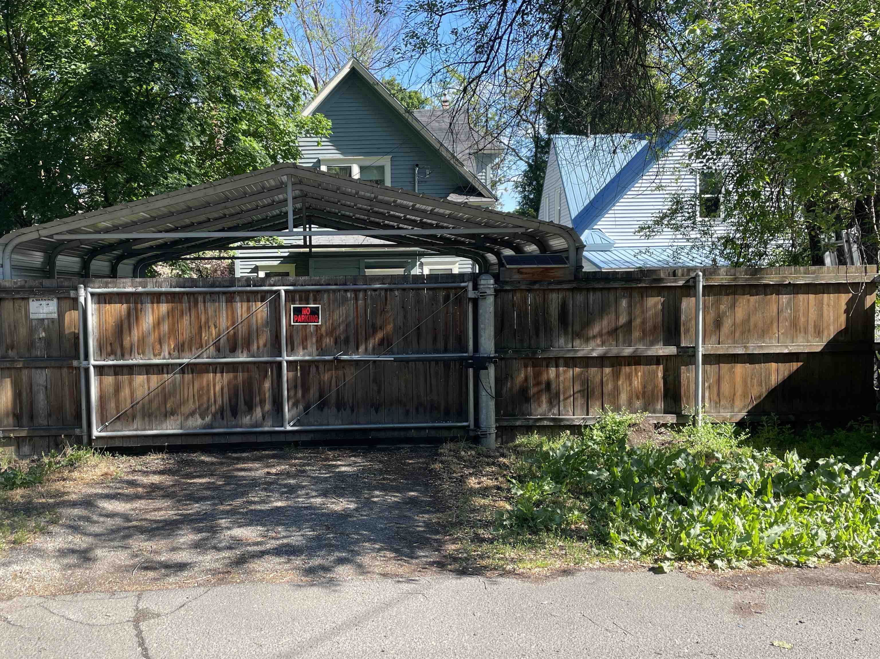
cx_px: 440
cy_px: 330
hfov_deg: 67.3
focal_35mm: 26
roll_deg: +0.1
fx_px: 661
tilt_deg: -4.7
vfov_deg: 53.1
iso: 32
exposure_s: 1/807
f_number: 1.6
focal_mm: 4.2
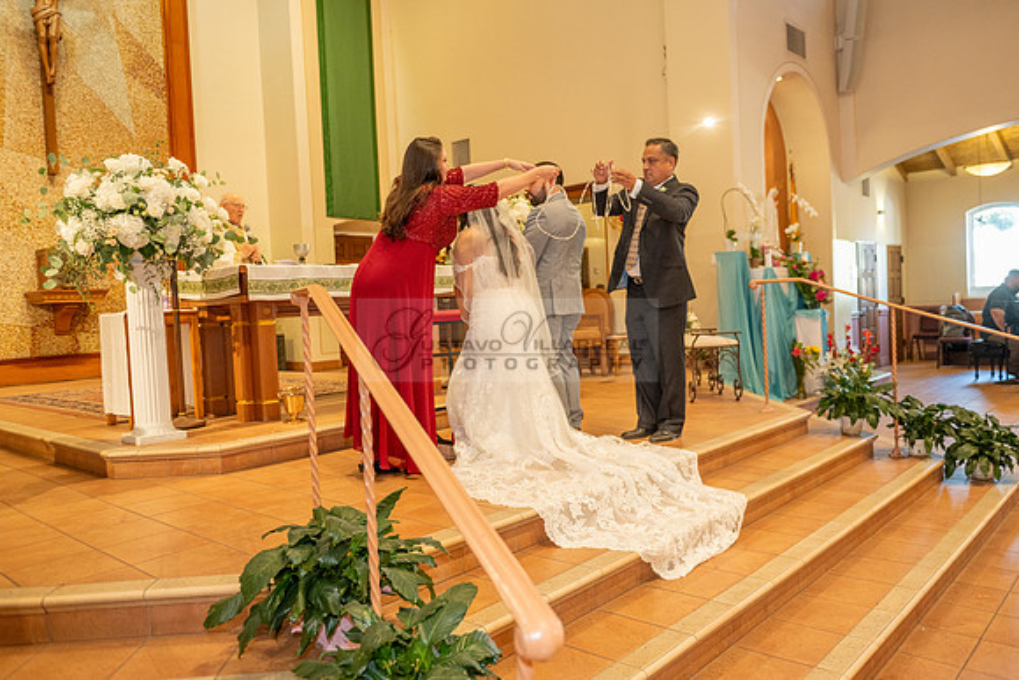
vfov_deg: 46.4
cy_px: 340
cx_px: 510
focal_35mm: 28
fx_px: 793
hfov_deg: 65.5
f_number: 2.8
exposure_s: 1/160
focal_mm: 28
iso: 1600
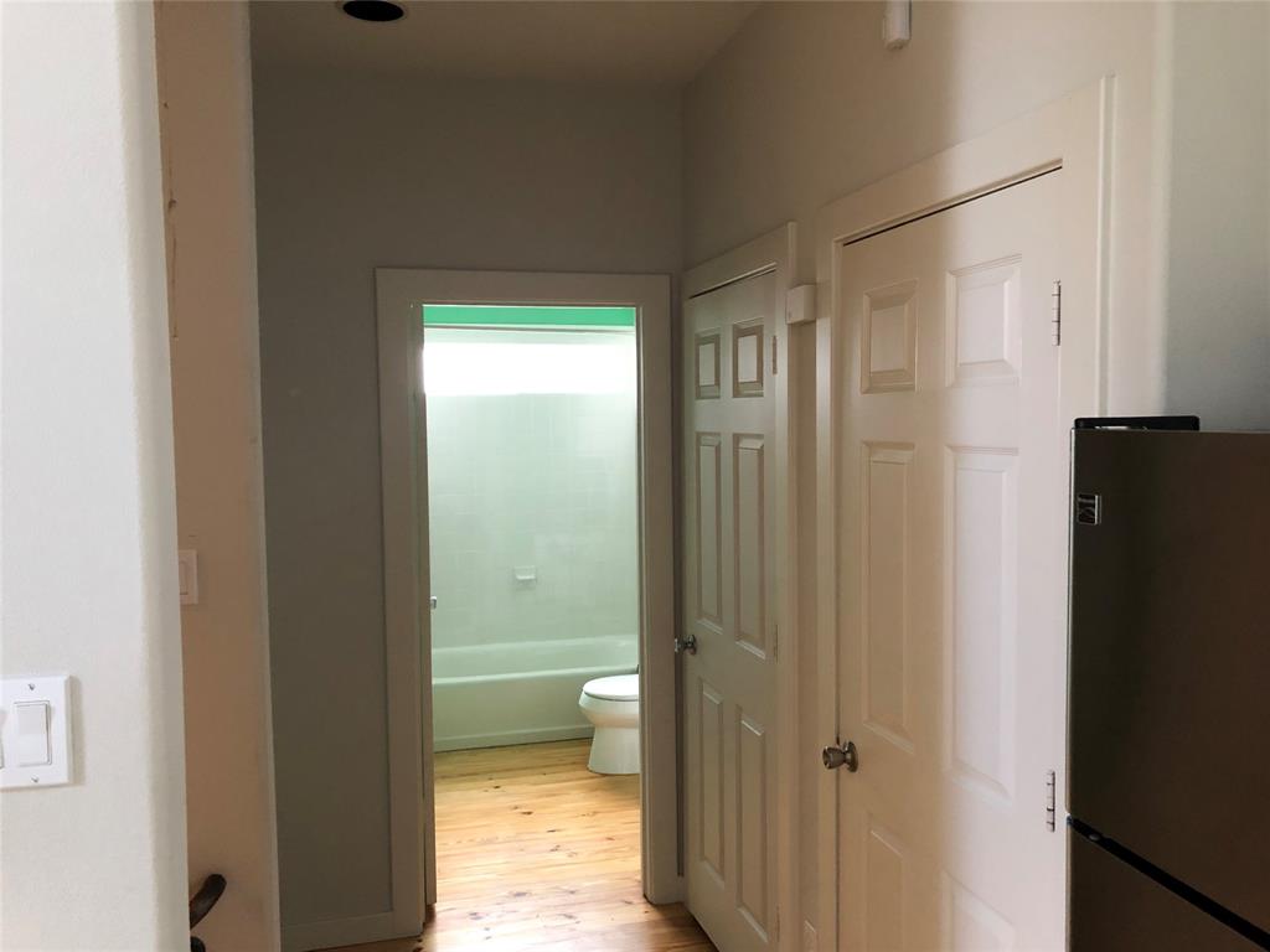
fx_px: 1027
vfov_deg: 49.7
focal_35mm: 28
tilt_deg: -5.0
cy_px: 476
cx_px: 635
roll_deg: +1.3
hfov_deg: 63.4
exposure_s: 1/15
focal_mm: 3.99
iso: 80
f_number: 1.8
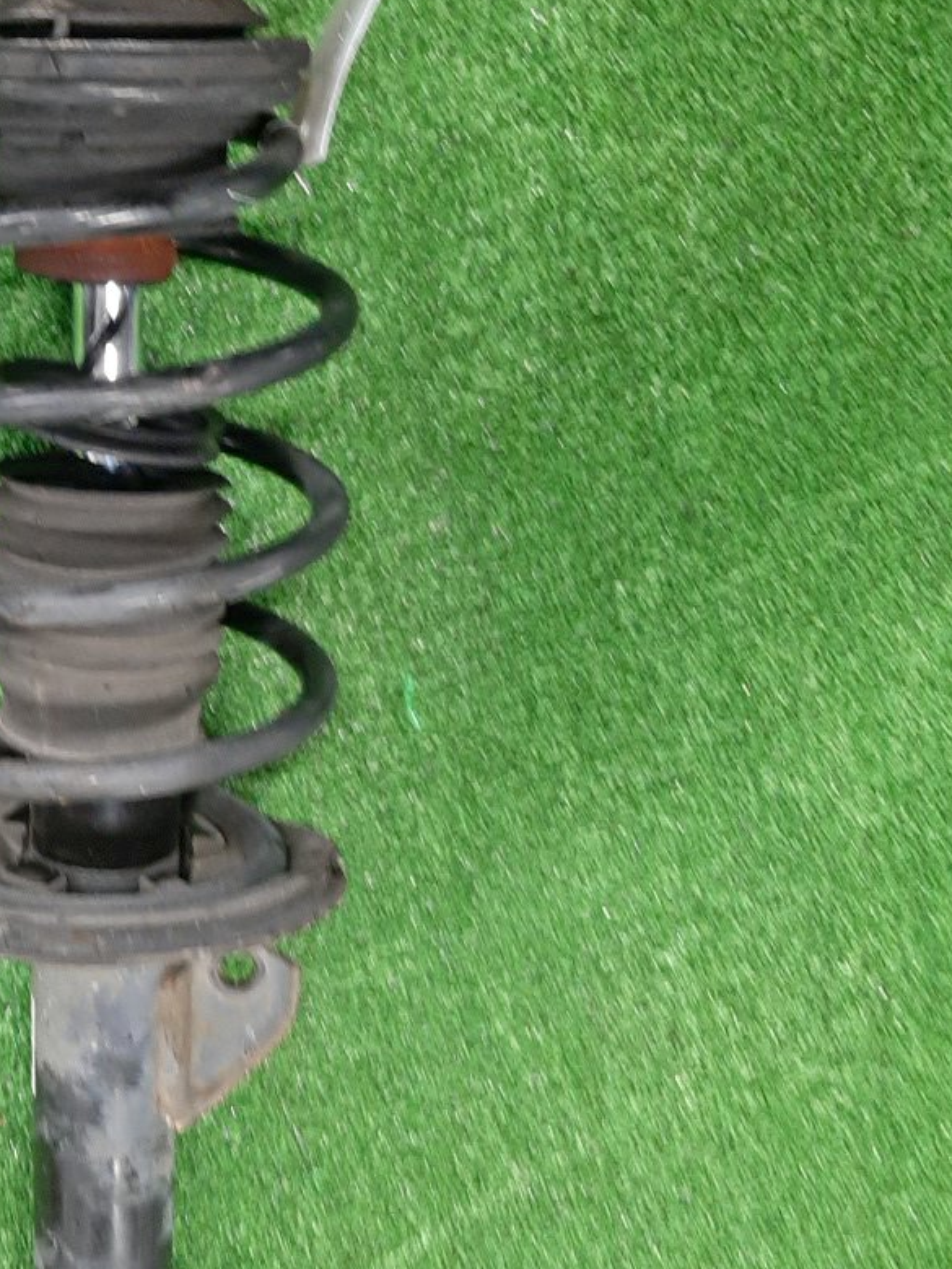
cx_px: 107
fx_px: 1760
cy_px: 657
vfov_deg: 39.7
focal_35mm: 48
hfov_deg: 29.1
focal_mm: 3.93
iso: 187
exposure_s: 1/25
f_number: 1.7
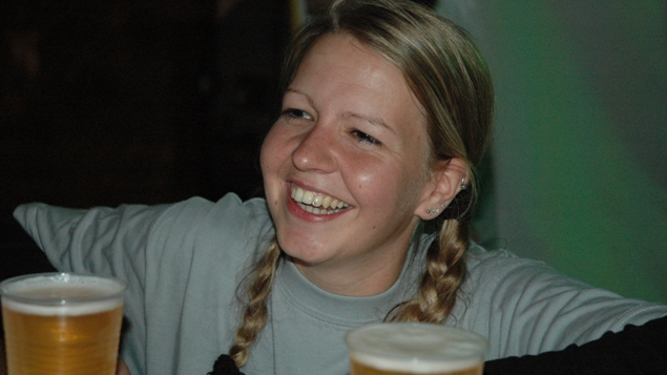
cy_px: 155
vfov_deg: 12.7
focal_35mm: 95
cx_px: 332
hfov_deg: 22.5
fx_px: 1680
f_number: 4.5
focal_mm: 60
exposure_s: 1/60
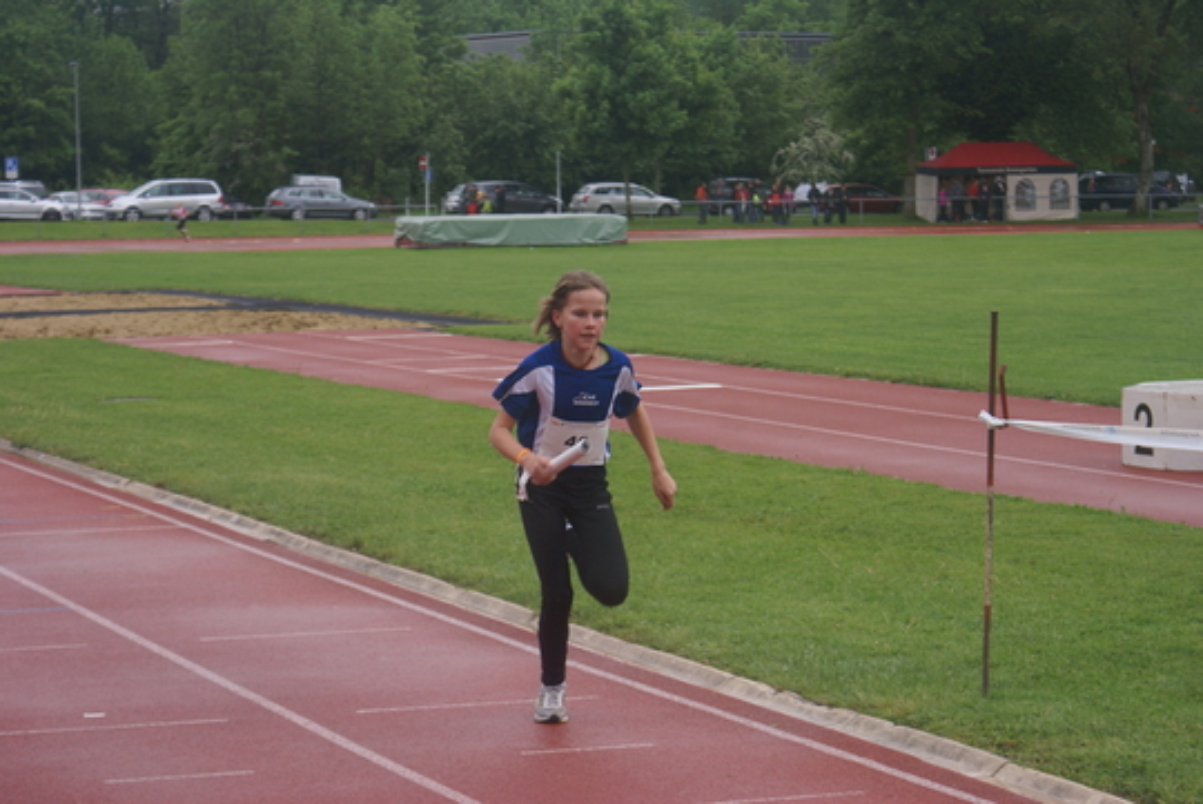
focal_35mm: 105
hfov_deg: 19.4
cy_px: 402
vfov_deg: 13.1
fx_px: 3511
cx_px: 602
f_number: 5.6
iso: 250
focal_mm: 70
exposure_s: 1/250
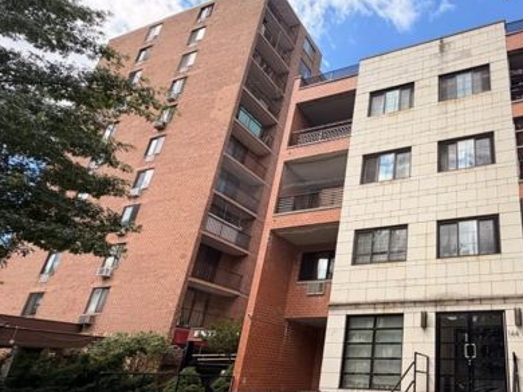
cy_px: 250
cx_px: 422
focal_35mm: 23
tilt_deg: +21.1
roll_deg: -1.8
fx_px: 347
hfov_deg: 66.7
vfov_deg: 57.9
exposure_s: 1/717
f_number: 2.2
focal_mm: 2.22
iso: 40
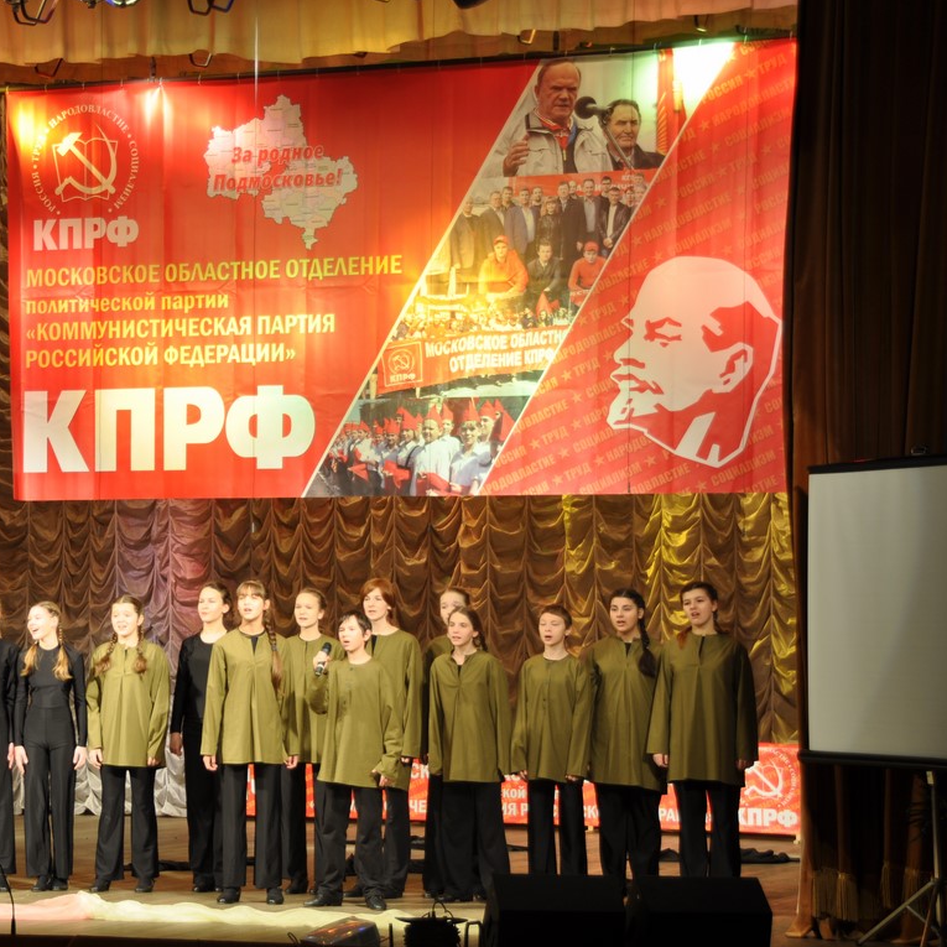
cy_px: 473
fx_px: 3095
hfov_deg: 17.3
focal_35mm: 100
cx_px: 249
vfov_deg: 17.4
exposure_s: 1/30
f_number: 5.6
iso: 200
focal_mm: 52
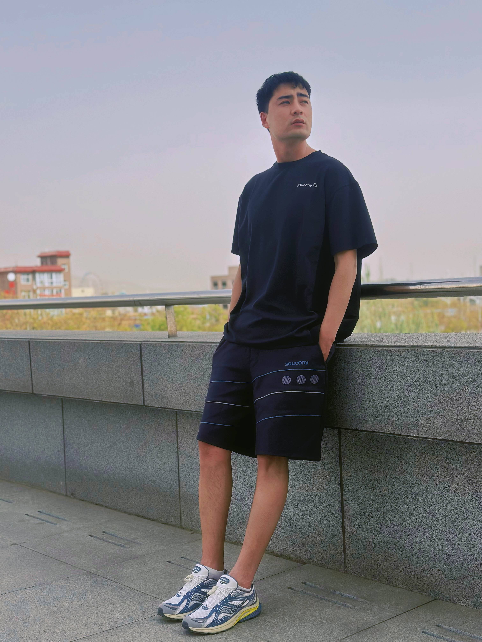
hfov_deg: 30.3
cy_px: 321
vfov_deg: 39.7
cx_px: 241
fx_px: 891
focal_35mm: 48
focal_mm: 6.86
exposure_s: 1/4566
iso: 80
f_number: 1.78
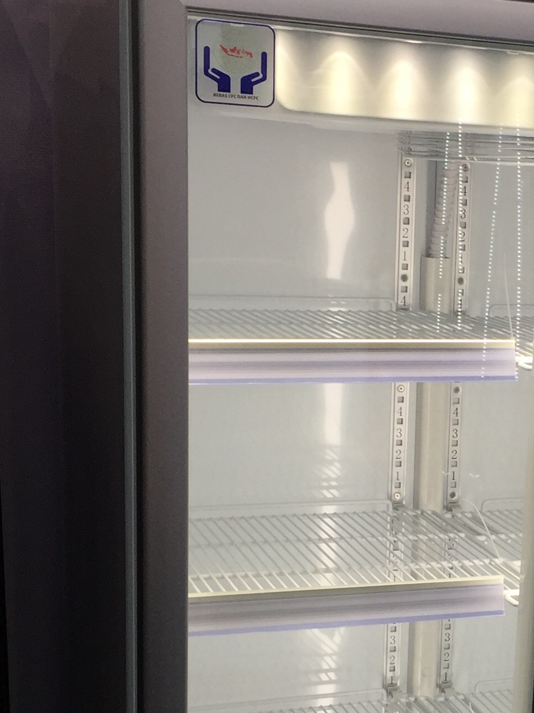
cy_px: 564
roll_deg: -4.1
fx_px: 1522
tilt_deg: -12.4
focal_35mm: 74
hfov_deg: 19.2
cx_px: 567
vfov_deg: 25.9
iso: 32
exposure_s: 1/100
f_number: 2.2
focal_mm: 4.15
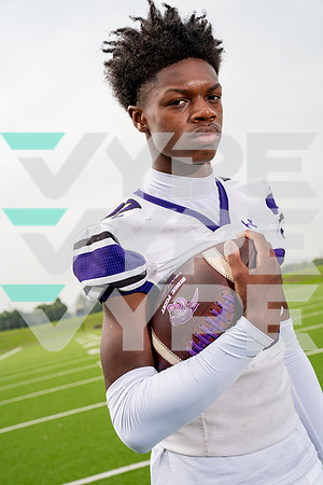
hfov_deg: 28.6
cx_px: 162
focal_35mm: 47
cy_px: 242
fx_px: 632
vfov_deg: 41.9
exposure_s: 1/800
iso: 125
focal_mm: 47
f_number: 5.6
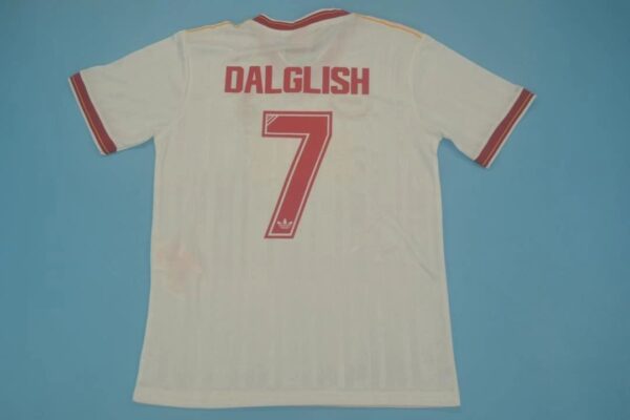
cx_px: 315
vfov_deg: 36.9
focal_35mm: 36
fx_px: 630
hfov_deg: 53.1
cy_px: 210
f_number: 4.2
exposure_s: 1/200
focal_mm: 24
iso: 200
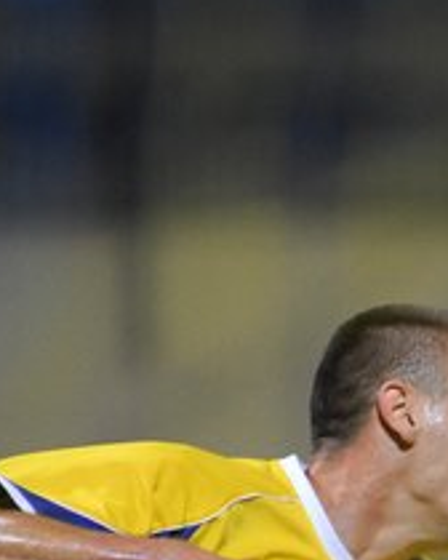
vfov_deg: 1.8
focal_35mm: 1071
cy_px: 635
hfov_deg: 1.4
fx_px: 17751
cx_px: 840
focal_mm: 300
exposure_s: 1/800
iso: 1600
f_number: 2.8
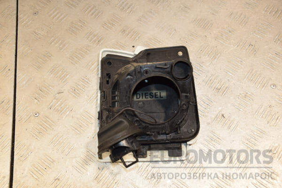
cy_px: 94
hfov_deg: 46.4
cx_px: 141
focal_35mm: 42
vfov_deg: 31.9
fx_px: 329
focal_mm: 28
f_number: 8
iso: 800
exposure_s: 1/200
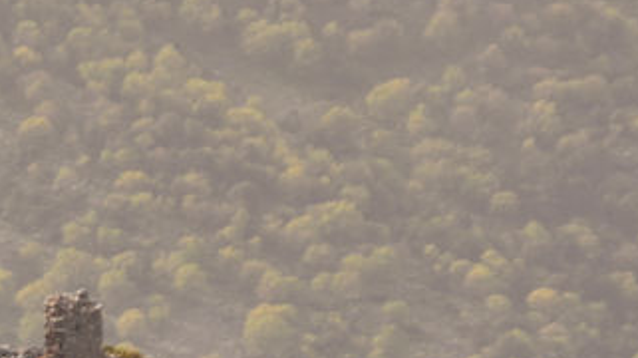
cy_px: 431
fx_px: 19863
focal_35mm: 1175
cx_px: -306
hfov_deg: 1.8
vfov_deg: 1.0
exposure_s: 1/800
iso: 200
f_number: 6.3
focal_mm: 200
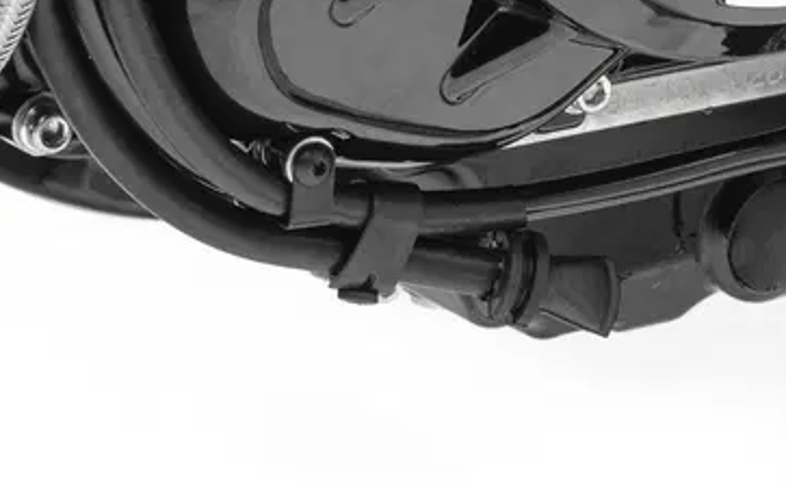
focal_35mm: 252
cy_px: -307
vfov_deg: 5.2
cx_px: 868
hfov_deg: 8.3
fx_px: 5399
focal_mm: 50
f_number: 5.6
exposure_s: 1/80
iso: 200
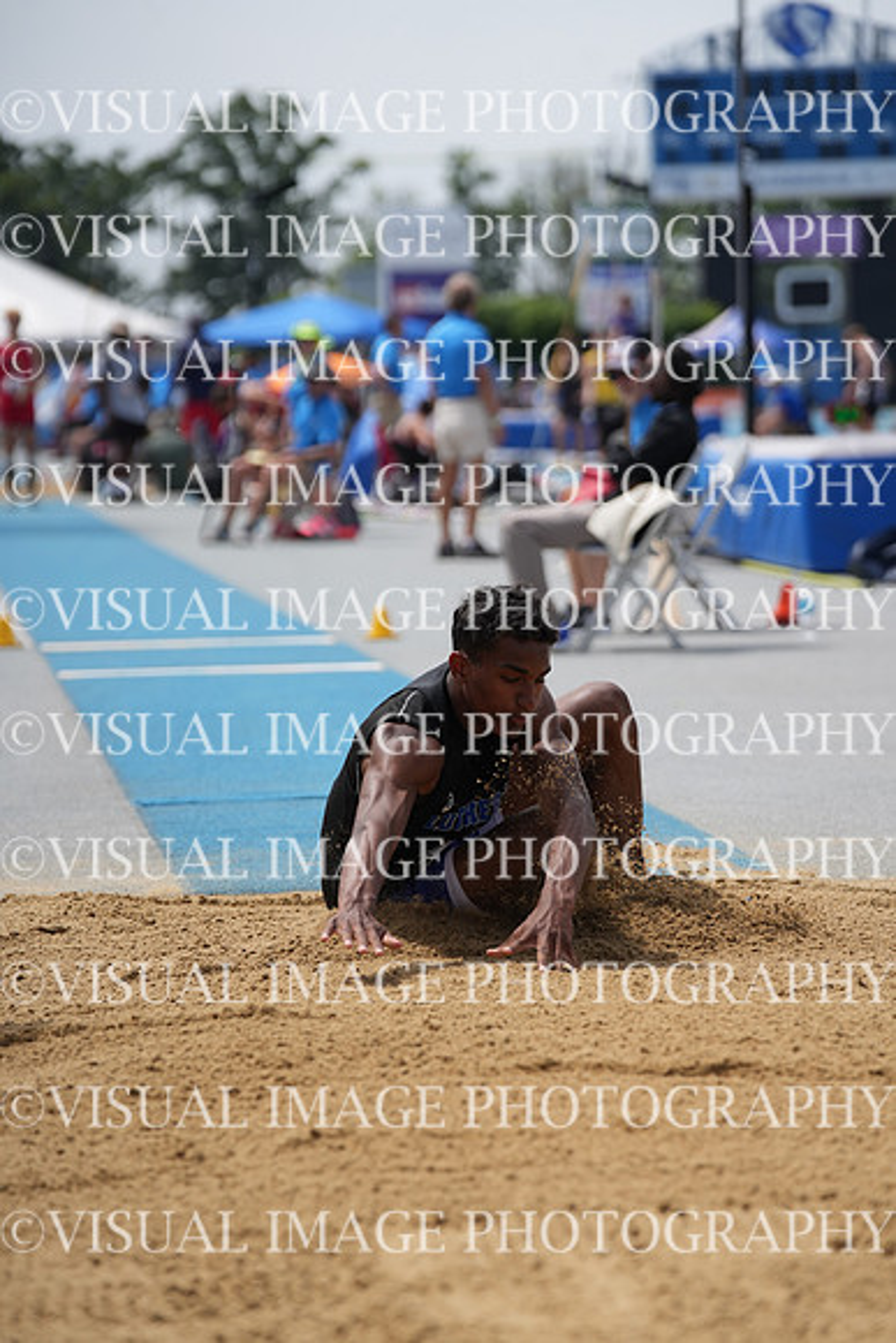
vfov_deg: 13.2
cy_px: 672
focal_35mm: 156
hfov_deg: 8.8
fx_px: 5820
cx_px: 448
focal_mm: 156
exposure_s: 1/4000
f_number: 4
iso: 400
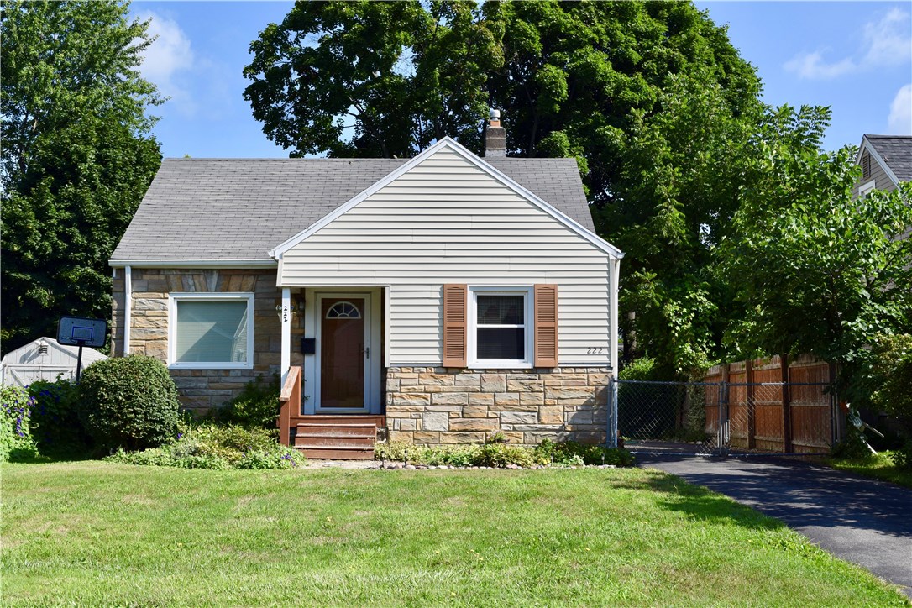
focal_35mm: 46
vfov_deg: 28.9
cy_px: 304
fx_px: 1178
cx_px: 456
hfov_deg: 42.3
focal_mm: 31
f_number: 8
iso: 200
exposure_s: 1/500
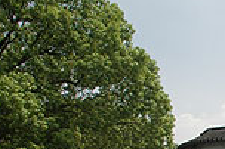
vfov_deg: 13.5
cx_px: 323
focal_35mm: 98
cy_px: 191
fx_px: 612
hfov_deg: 18.7
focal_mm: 22
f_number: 8
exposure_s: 1/500
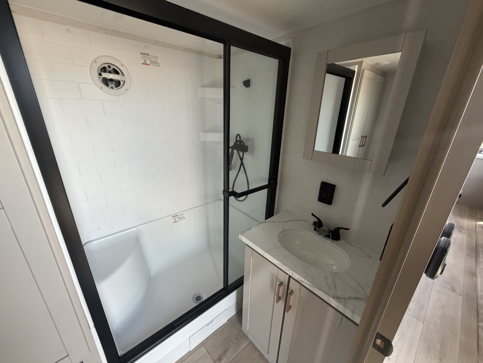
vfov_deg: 85.7
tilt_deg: -20.6
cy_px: 182
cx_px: 242
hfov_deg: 102.1
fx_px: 195
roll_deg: -0.8
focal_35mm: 14
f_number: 2.2
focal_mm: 2.22
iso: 320
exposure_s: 1/102
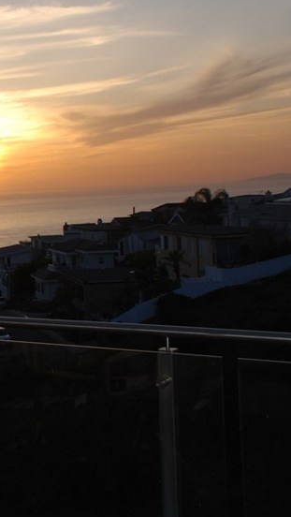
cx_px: -165
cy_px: 222
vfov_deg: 30.1
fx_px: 959
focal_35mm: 70
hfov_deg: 15.7
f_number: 6.3
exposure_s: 1/200
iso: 100
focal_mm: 24
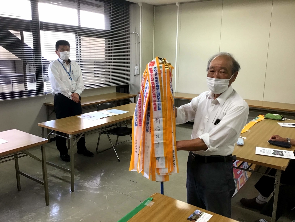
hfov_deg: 58.4
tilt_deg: -10.3
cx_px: 148
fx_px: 264
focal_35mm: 31
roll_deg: -0.6
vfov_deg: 45.4
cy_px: 111
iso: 32
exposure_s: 1/30
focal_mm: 3.3
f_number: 2.4
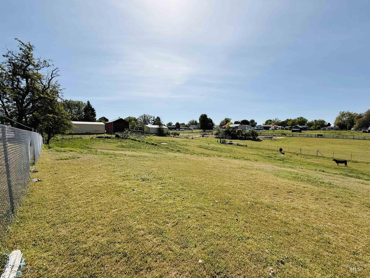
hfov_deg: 102.1
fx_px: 150
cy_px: 139
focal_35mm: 14
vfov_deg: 85.7
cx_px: 185
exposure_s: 1/3663
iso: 50
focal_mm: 2.22
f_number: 2.2
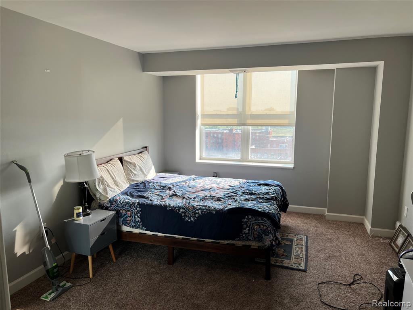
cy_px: 155
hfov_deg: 67.3
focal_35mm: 26
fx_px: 310
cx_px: 206
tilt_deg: -9.2
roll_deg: -0.8
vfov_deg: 53.1
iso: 50
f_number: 1.5
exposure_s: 1/309
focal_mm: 5.7
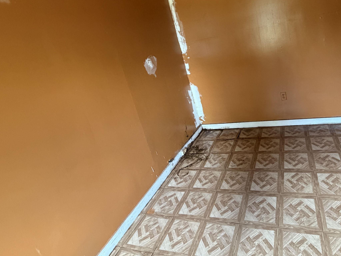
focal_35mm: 21
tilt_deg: -11.5
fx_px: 207
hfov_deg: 76.3
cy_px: 83
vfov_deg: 61.7
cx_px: 229
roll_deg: +12.5
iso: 400
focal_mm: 2.22
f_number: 2.2
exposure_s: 1/60
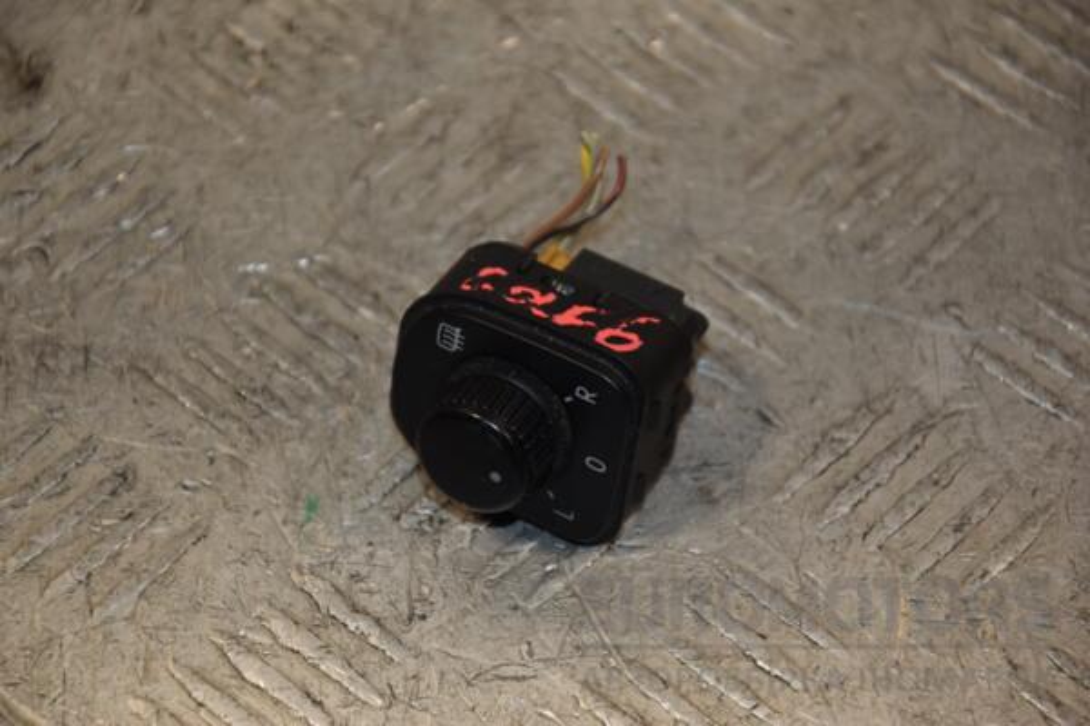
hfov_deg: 13.0
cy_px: 363
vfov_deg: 8.7
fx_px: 4768
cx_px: 545
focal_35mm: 158
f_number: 5.6
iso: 800
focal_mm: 105
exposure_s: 1/200
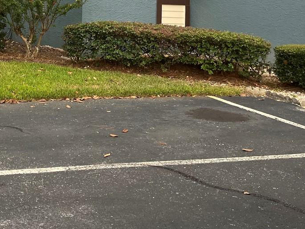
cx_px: 21
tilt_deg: +3.7
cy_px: -26
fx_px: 537
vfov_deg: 22.6
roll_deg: -2.2
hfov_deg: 30.1
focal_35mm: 61
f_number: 1.6
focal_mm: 5.1
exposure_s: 1/381
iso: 50
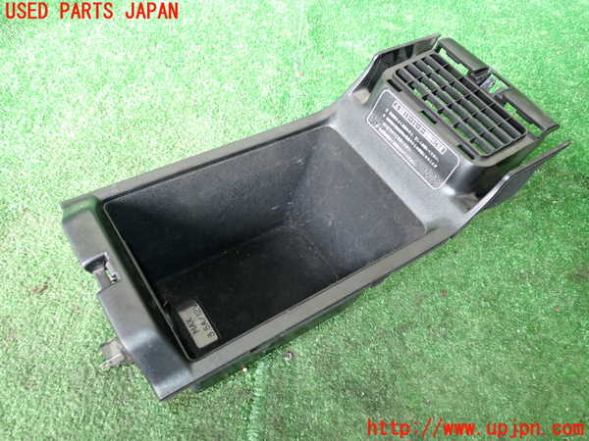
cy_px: 220
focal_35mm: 30
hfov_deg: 60.0
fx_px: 510
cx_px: 294
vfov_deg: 46.8
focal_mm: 5.4
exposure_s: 1/30
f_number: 2.3
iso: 320
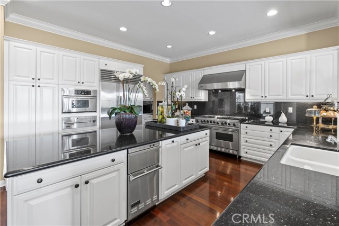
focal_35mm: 16
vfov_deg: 73.8
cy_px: 113
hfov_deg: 96.7
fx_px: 151
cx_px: 170
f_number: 8
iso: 160
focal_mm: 16
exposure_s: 2
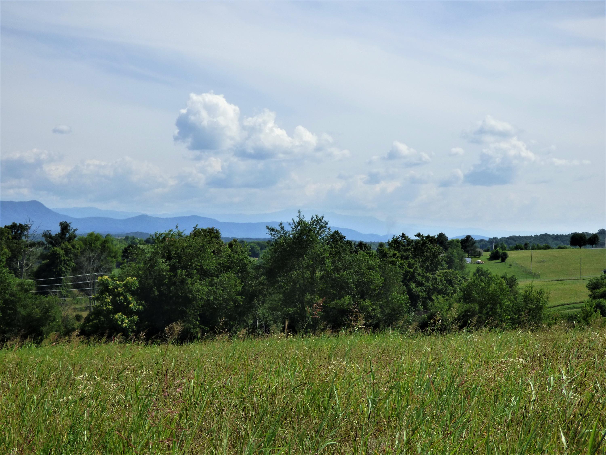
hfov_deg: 30.7
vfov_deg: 23.3
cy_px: 228
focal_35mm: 63
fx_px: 1103
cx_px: 303
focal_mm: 10.77
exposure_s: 1/1300
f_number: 4.1
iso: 160
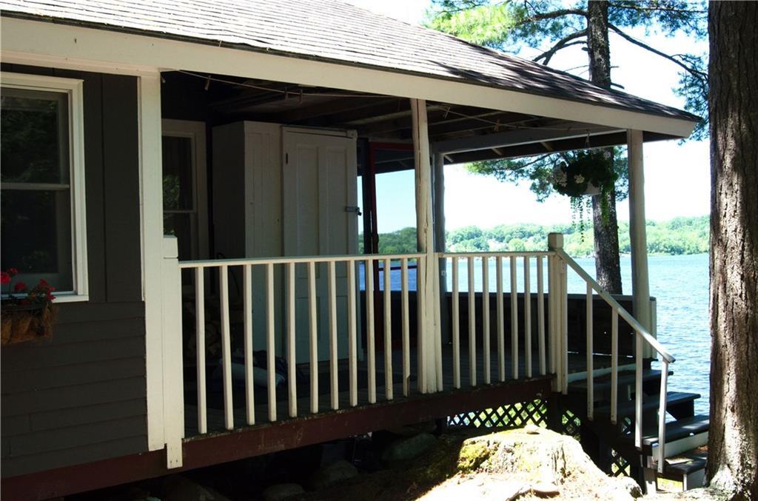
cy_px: 250
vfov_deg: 29.7
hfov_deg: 43.7
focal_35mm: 45
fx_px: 945
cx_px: 379
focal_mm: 30
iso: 1250
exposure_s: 1/200
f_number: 18
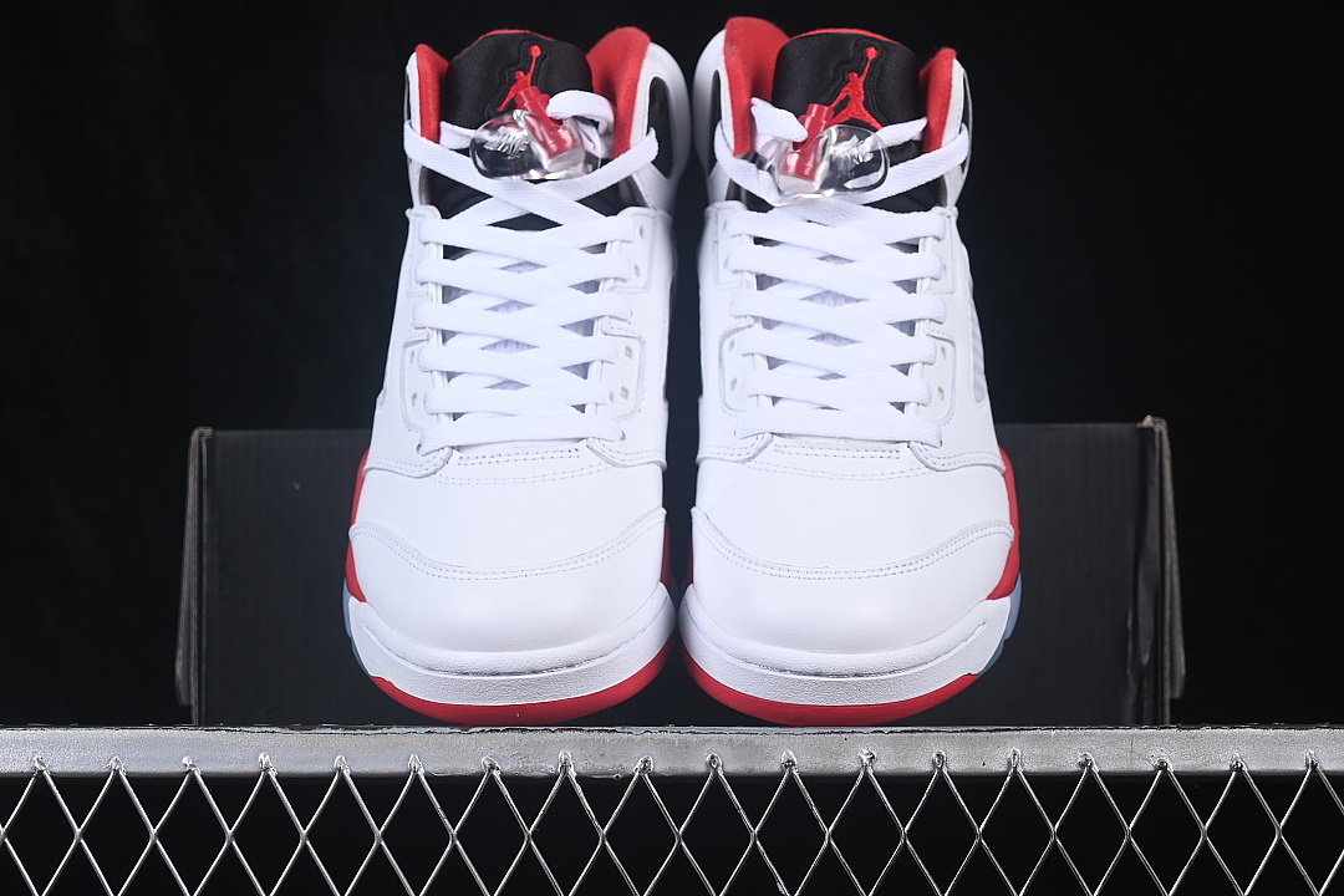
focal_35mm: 75
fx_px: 2800
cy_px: 448
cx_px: 672
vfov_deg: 18.2
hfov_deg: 27.0
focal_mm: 50
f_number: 8
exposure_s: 1/80
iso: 160
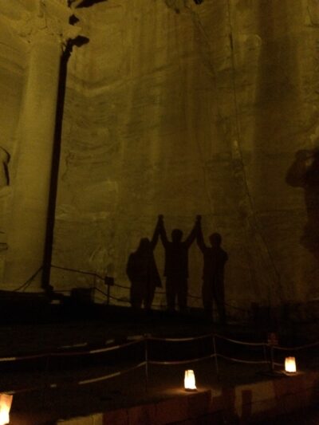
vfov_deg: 60.0
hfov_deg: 46.8
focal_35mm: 30
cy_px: 212
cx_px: 160
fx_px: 368
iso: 2500
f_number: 2.2
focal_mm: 4.12
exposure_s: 1/15
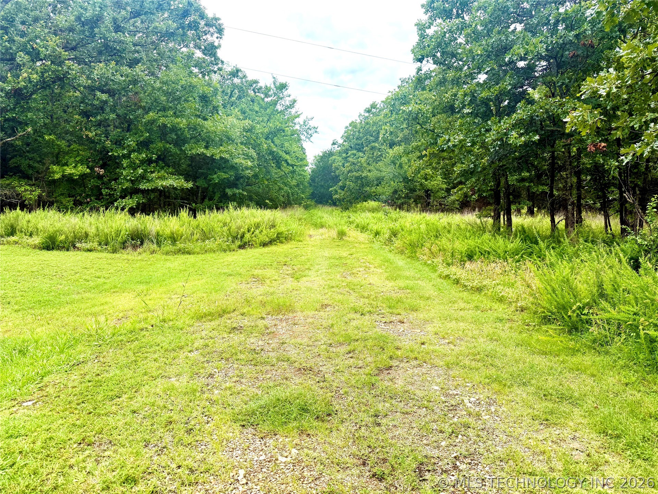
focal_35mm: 24
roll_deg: -1.5
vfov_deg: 56.8
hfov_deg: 71.6
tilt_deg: -7.7
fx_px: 456
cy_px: 247
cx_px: 329
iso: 100
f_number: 1.78
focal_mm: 6.76
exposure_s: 1/2611
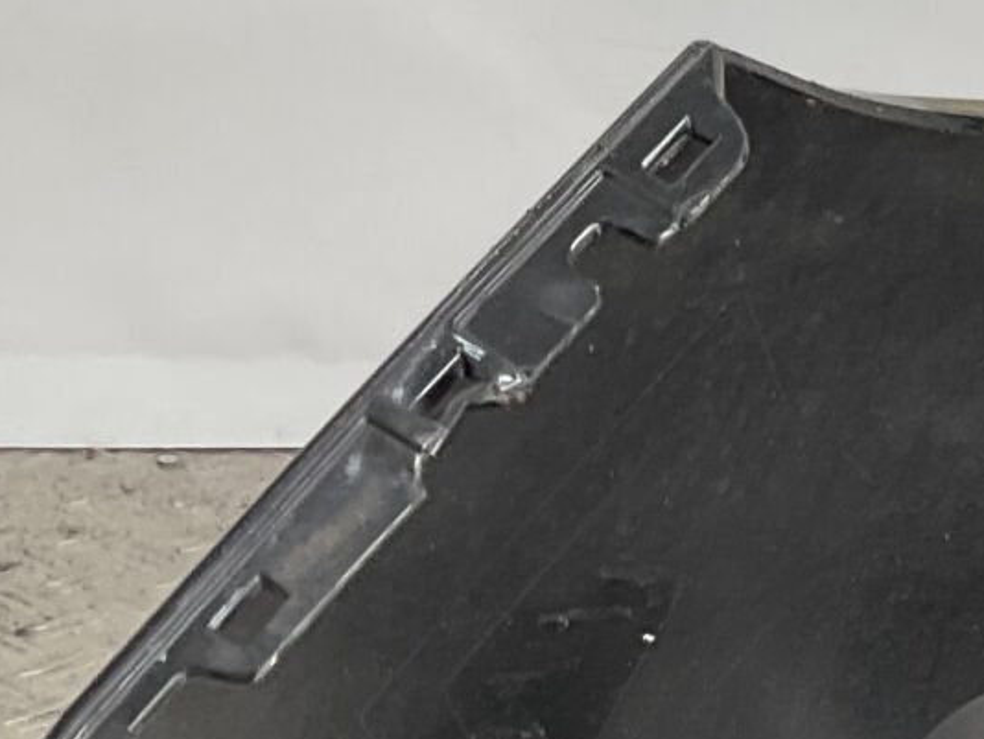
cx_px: 1955
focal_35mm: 139
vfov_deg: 10.3
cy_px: 1135
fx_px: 3953
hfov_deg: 12.5
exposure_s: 1/128
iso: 16
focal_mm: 3
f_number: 1.8
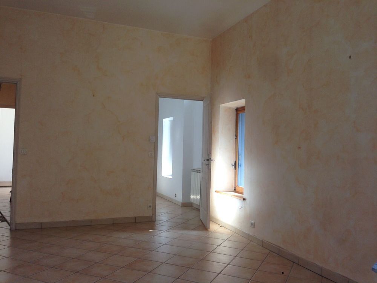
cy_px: 142
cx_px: 188
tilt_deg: +1.6
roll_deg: -2.1
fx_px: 359
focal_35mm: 33
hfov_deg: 55.4
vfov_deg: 42.9
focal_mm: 4.12
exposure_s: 1/152
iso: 50
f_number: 2.4
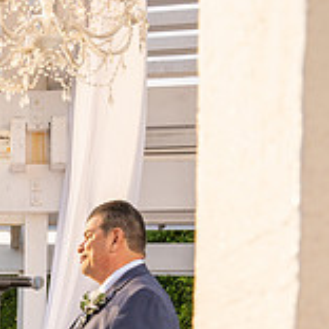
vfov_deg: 21.3
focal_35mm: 76
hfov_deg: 18.6
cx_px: -234
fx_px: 817
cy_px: 387
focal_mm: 24
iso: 320
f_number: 10
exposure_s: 1/100
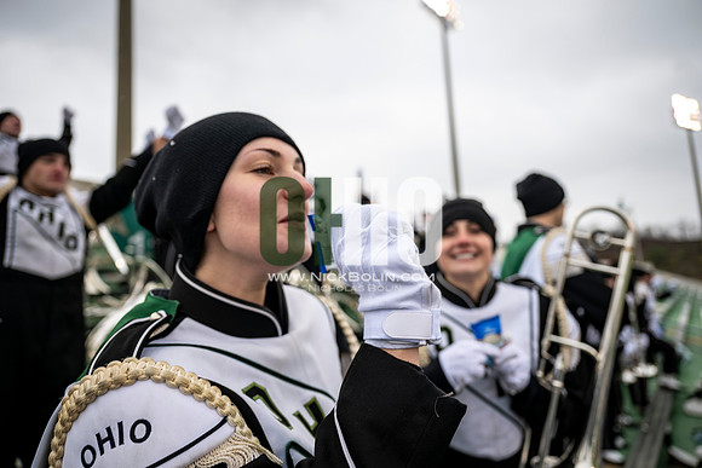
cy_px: 234
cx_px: 351
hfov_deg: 73.7
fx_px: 468
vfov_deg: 53.2
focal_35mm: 24
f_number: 2.8
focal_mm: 24
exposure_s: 1/500
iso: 160
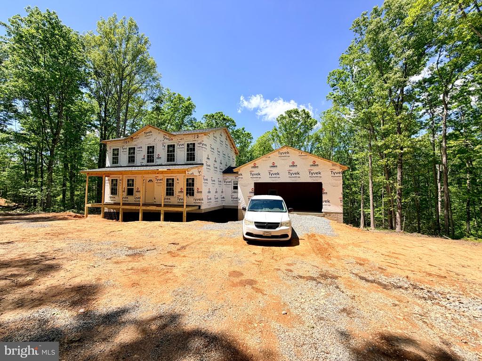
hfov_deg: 102.1
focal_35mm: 14
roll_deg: -0.4
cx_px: 241
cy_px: 180
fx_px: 195
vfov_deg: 85.7
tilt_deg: +3.3
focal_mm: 2.22
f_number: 2.2
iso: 25
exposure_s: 1/770
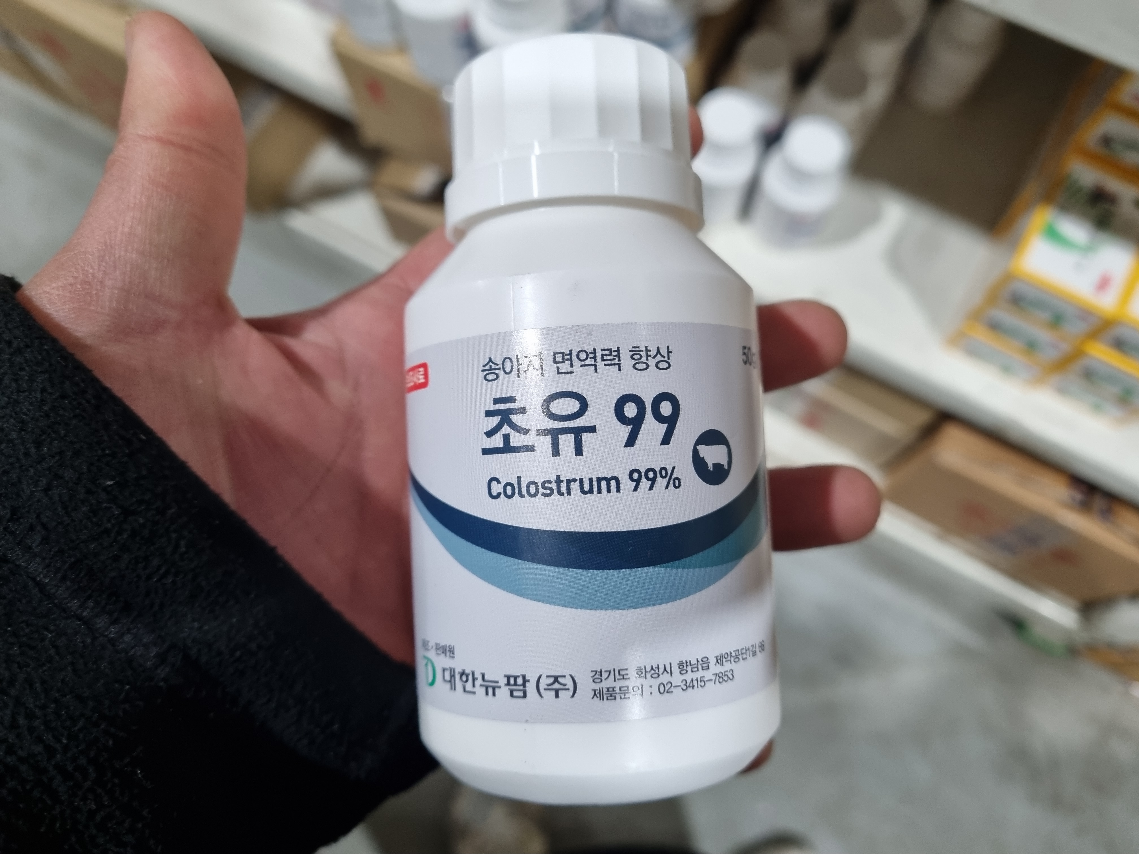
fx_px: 856
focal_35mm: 26
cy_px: 427
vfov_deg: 53.1
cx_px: 570
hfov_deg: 67.3
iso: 320
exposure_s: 1/120
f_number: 1.8
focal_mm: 5.4
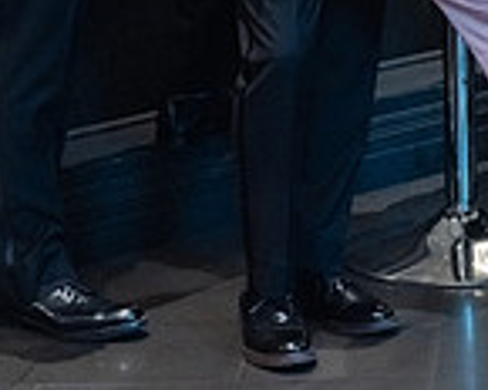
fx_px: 2614
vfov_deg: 8.4
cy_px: -188
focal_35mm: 181
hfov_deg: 10.4
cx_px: 642
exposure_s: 1/200
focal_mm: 55
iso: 6400
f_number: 4
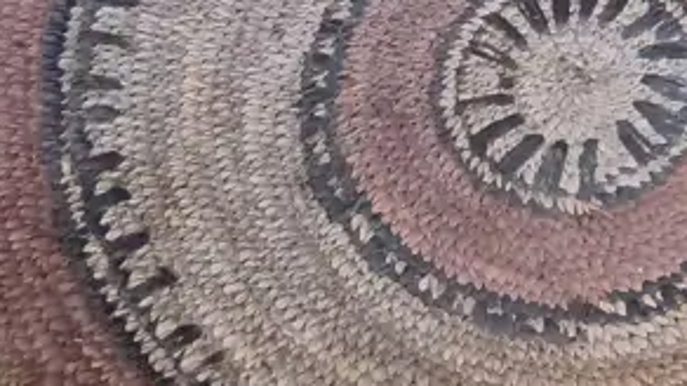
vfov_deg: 11.4
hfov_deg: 18.4
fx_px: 1876
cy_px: -148
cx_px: 1030
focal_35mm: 103
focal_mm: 2.87
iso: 400
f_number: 2
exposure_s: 1/100
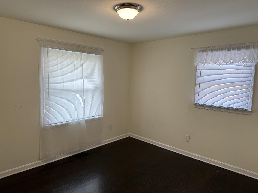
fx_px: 179
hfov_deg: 71.6
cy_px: 96
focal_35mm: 24
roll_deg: -1.4
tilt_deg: -5.9
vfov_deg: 56.8
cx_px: 129
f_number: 1.78
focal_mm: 6.76
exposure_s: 1/157
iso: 64
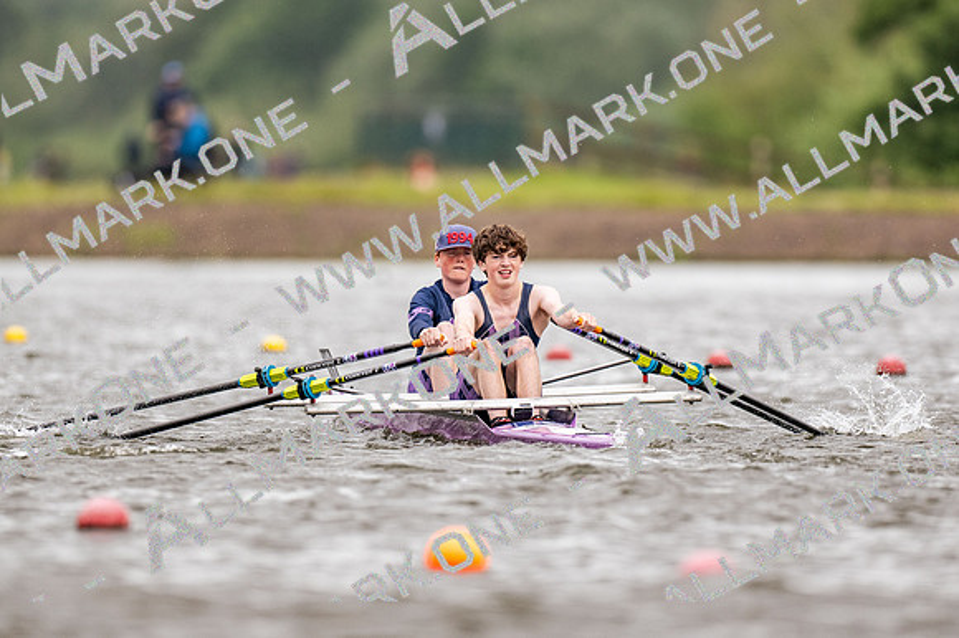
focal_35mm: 900
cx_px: 480
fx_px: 23960
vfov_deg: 1.5
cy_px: 319
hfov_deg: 2.3
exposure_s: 1/2500
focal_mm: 600
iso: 400
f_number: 4
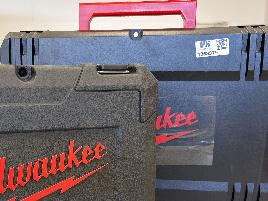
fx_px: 333
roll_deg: +0.8
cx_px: 81
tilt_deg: -14.1
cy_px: 133
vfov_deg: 33.3
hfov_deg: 43.0
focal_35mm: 43
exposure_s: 1/50
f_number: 1.5
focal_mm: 5.7
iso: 100
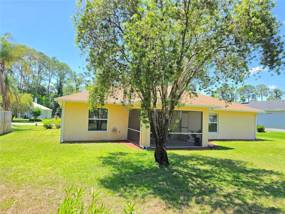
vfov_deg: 58.9
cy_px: 107
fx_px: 189
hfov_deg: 73.9
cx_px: 142
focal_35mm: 23
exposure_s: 1/2565
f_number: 1.4
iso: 64
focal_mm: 6.5
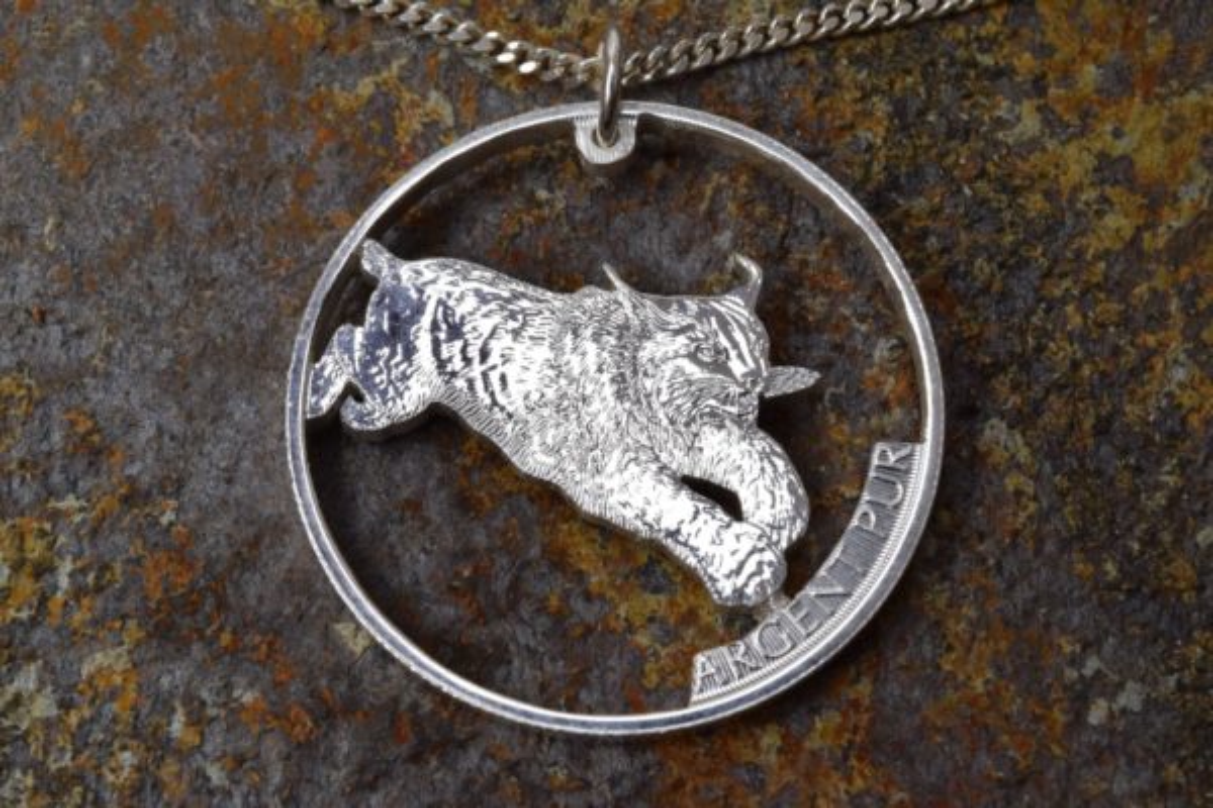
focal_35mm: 78
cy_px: 404
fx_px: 2628
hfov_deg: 26.0
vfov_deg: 17.5
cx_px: 606
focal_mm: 52
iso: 640
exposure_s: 1/10
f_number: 22
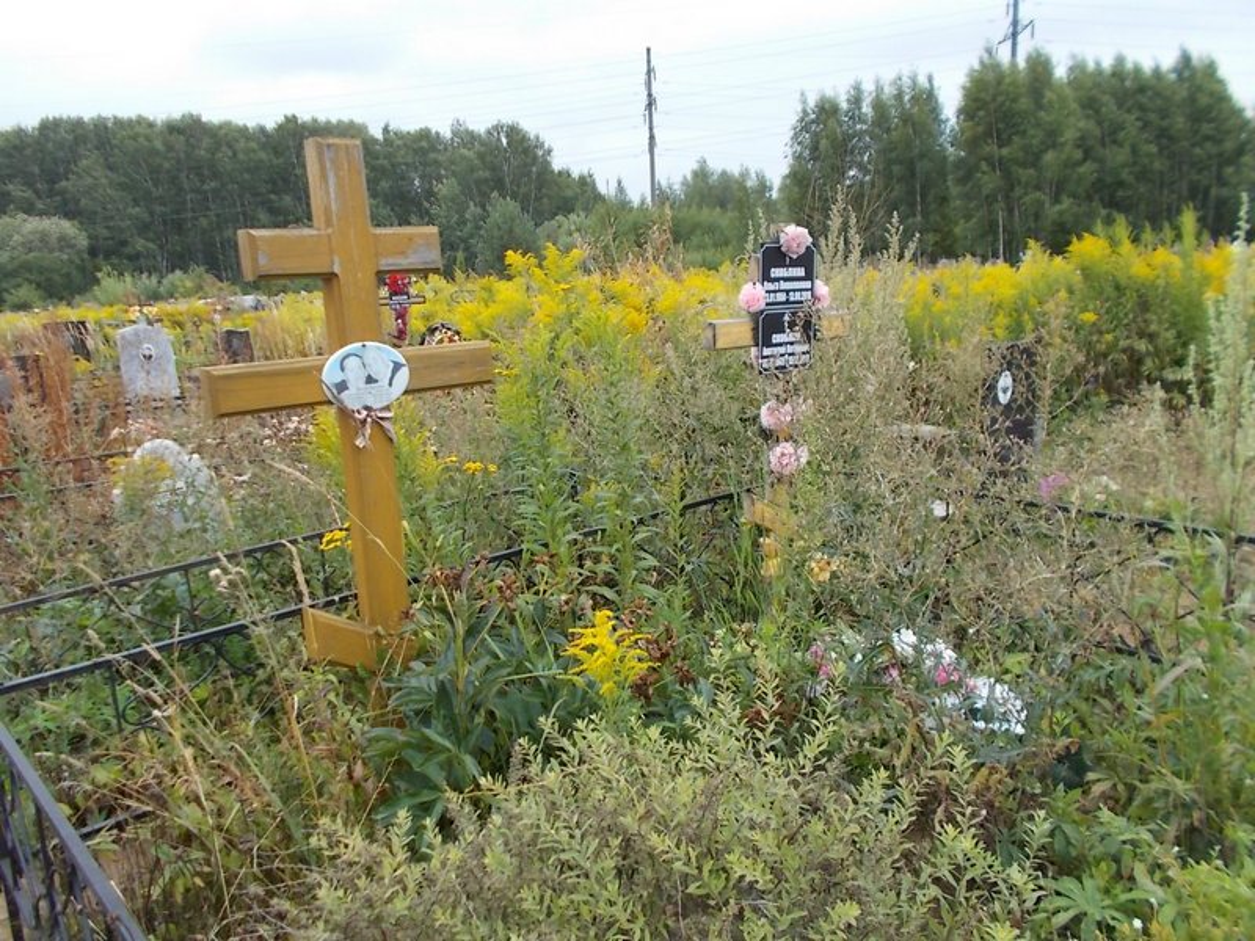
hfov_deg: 67.3
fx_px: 943
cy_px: 470
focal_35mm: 26
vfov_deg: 53.1
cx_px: 628
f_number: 3.2
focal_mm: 4.6
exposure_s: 1/320
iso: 80
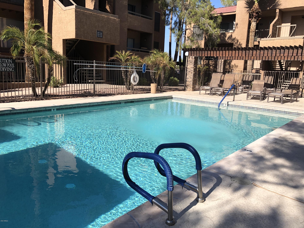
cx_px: 152
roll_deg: -2.6
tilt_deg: -10.1
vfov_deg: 49.7
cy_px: 114
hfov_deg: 63.4
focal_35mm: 28
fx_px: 246
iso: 20
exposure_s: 1/1845
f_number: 1.8
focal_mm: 3.99
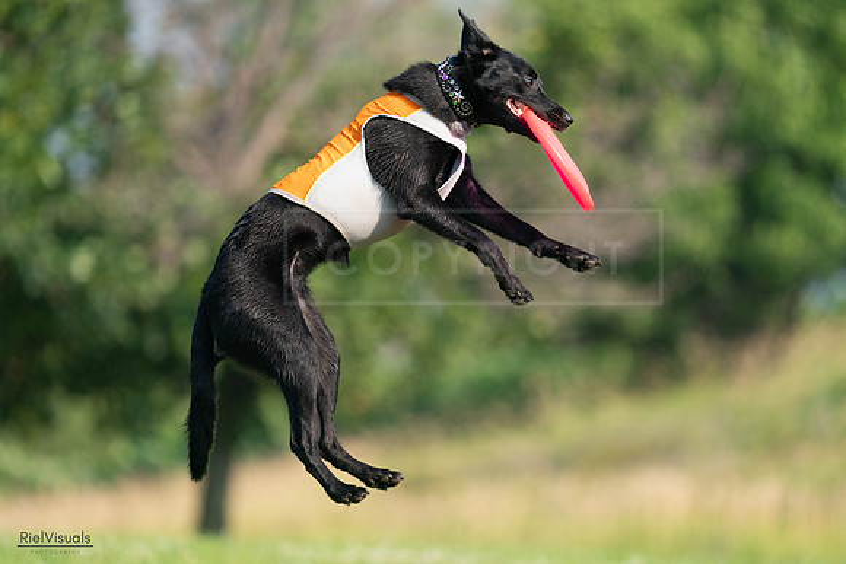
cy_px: 282
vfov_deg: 2.8
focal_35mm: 496
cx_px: 423
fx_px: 11658
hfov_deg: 4.2
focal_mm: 496
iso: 2500
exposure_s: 1/4000
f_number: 6.3
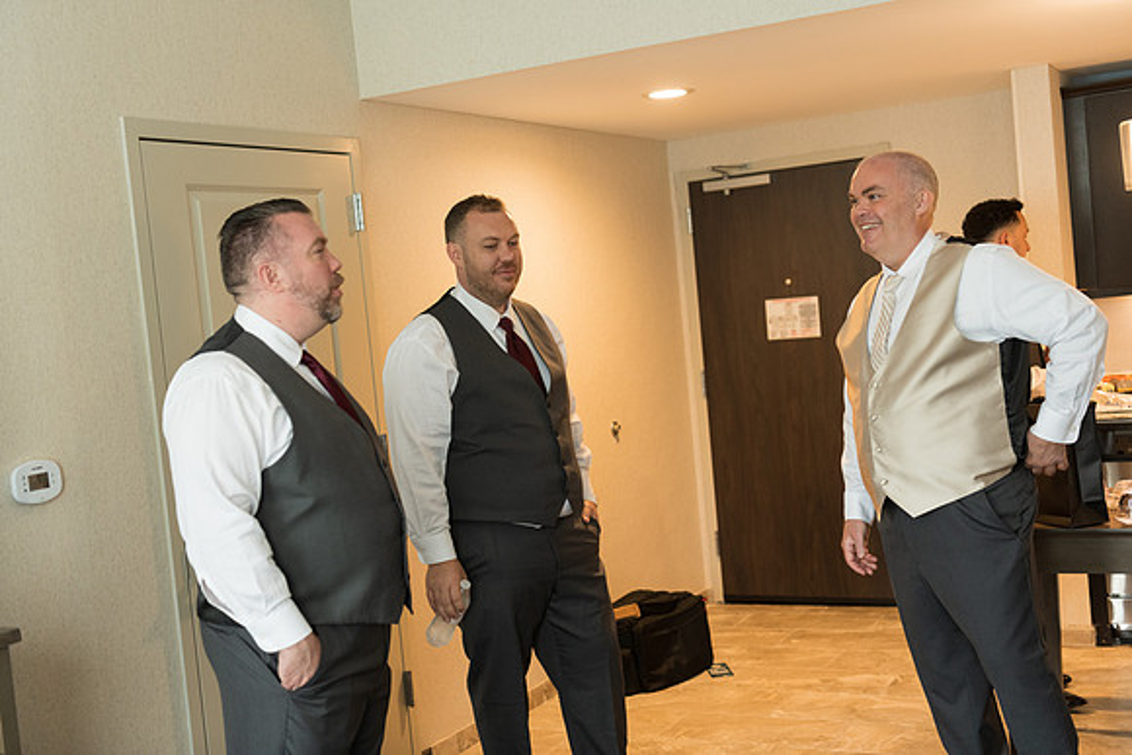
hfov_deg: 43.6
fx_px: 1415
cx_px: 566
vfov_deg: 29.9
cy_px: 378
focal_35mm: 45
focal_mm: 45
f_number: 2.8
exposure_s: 1/125
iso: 1250
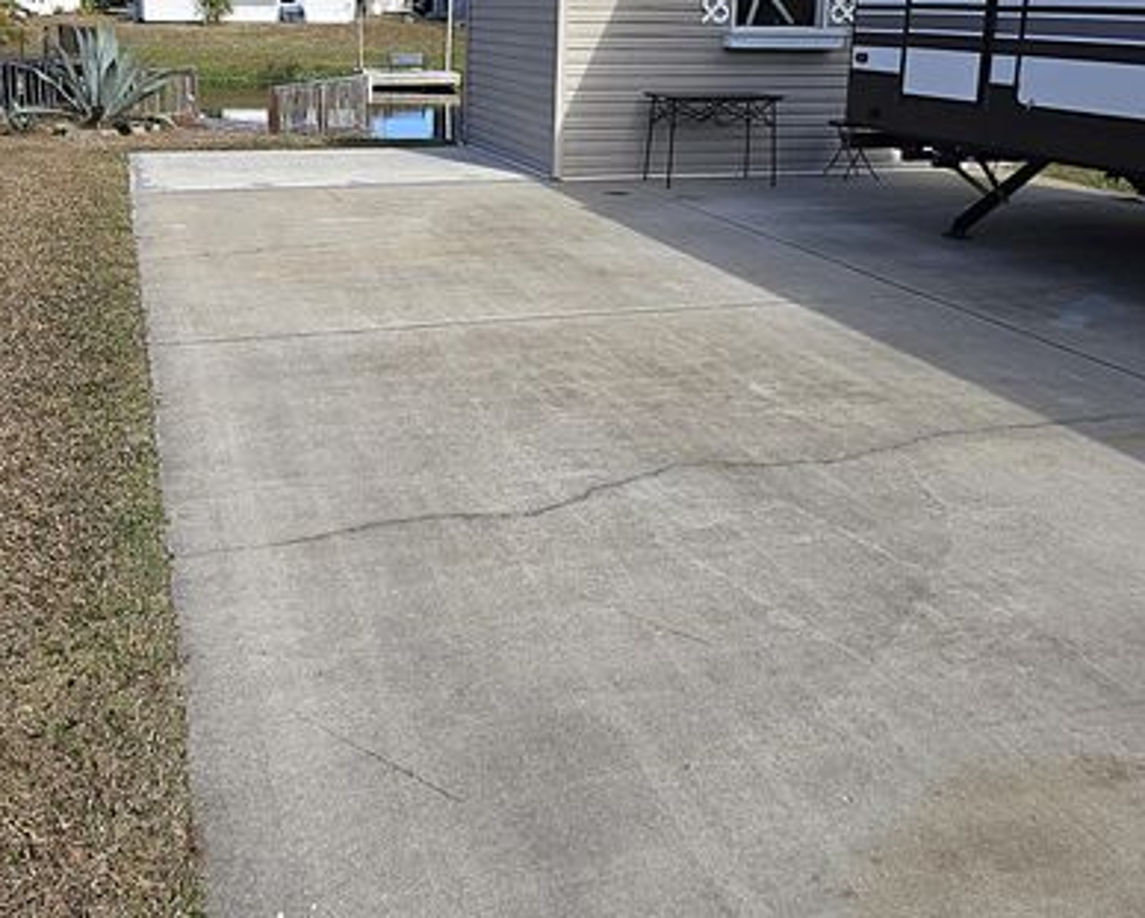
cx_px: 493
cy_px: 236
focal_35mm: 37
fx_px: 1255
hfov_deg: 48.9
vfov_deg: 39.2
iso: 25
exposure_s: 1/1576
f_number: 1.8
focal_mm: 5.4
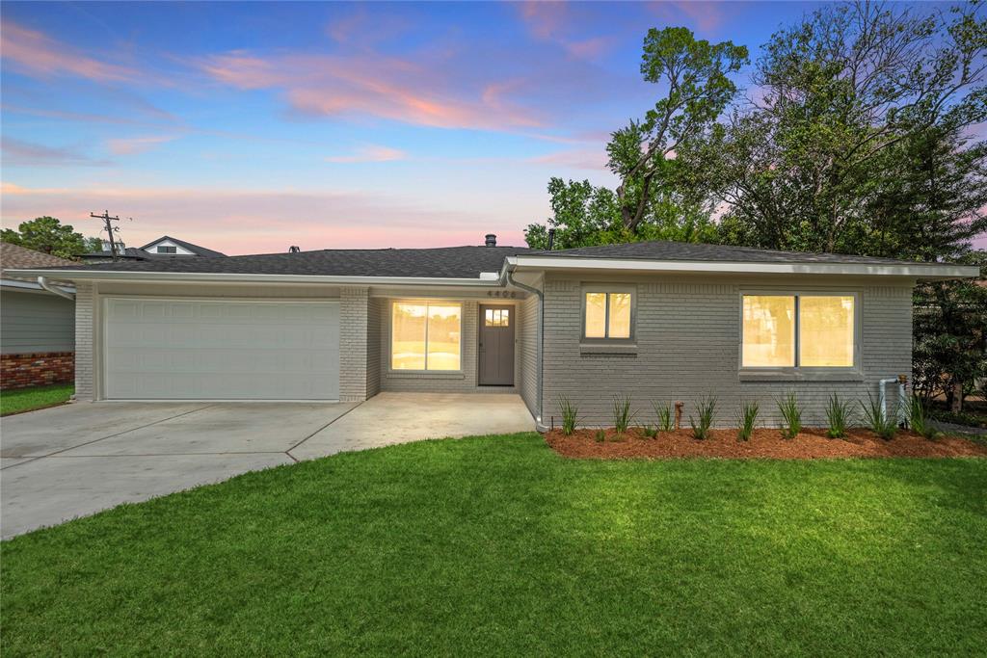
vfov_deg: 81.2
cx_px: 494
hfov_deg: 104.2
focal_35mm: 14
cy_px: 329
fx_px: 384
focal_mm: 14
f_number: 8
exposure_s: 1/2000
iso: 400
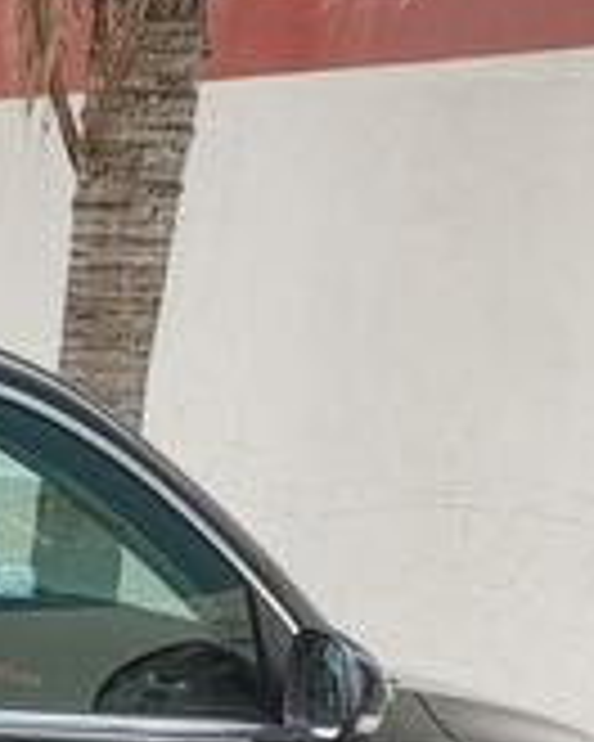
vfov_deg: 17.6
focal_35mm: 104
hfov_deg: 12.7
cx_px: -652
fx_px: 2285
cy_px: 893
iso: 64
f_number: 1.8
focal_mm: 3.95
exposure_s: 1/180
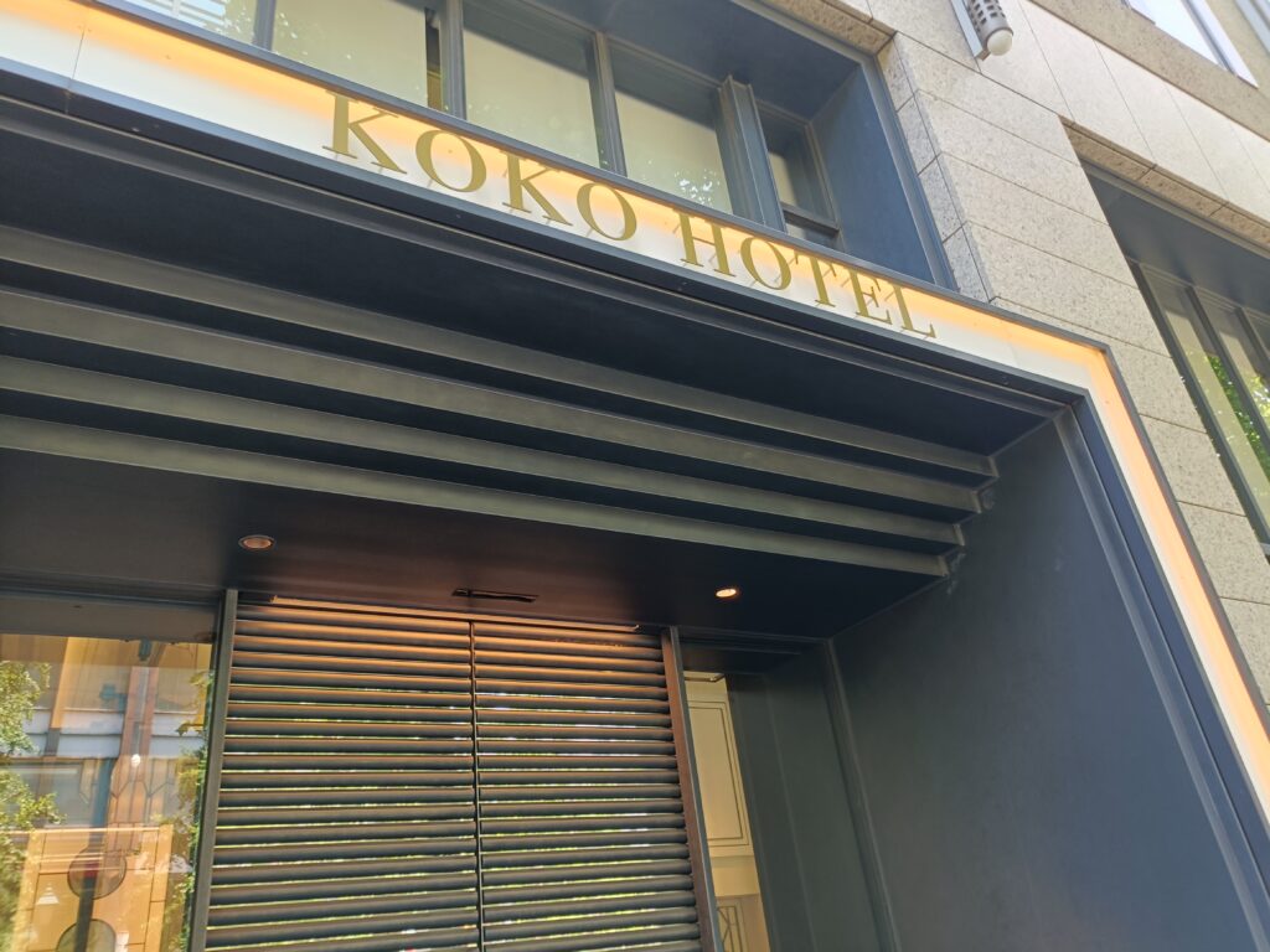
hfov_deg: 69.4
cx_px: 635
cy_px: 476
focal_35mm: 25
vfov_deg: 54.9
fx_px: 917
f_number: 1.7
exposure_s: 1/50
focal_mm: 4.7
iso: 160
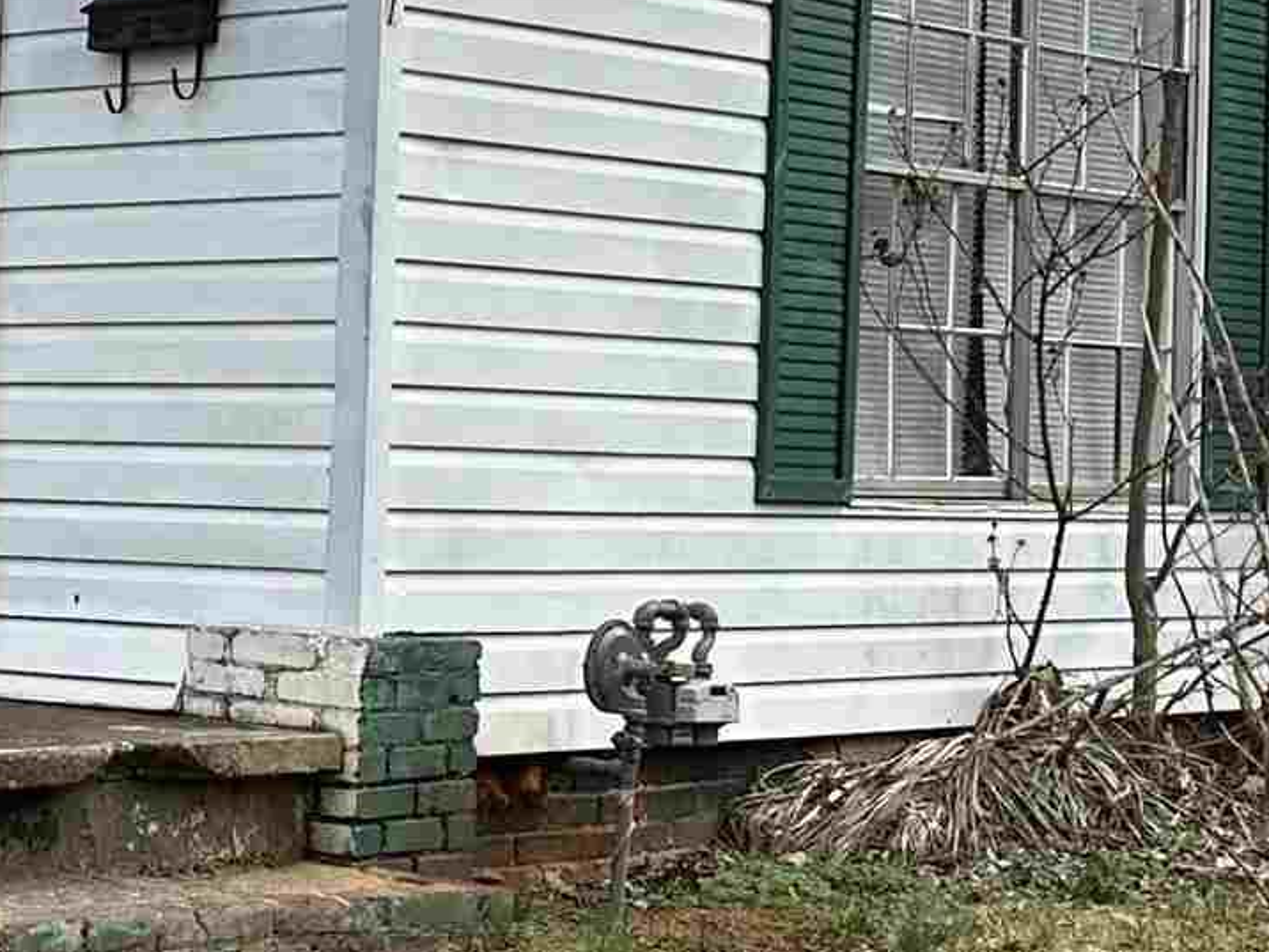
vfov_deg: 14.4
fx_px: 3776
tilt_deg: +3.0
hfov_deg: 17.3
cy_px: 369
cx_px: -615
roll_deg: -1.1
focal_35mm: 103
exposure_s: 1/2028
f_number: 1.78
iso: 80
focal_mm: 6.86
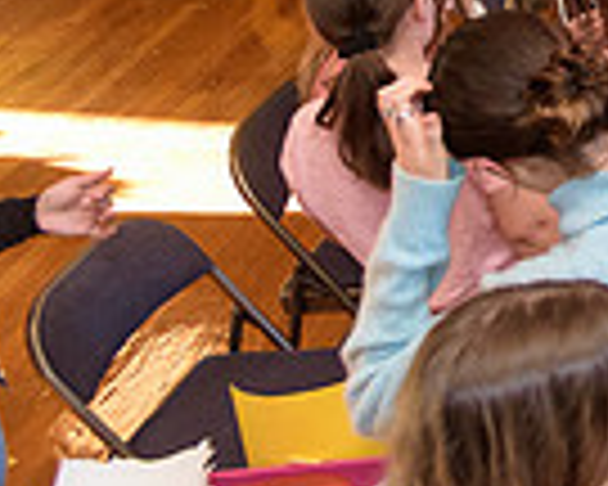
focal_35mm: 97
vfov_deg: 14.3
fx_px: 1745
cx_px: 1180
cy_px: -344
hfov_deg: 15.9
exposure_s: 1/125
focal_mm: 24
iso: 1250
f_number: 4
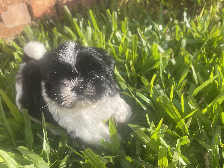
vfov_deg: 51.3
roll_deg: +2.0
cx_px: 110
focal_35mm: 27
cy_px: 82
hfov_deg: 65.3
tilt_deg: -33.6
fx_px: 175
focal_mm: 4.2
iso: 50
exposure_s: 1/1052
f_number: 1.6
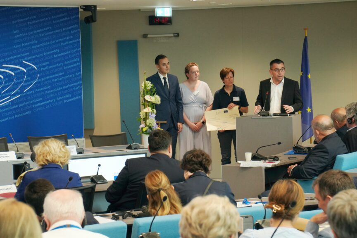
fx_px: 1041
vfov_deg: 13.0
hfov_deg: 19.5
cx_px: 178
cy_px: 119
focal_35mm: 105
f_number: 6.3
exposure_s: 1/60
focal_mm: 70
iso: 1600
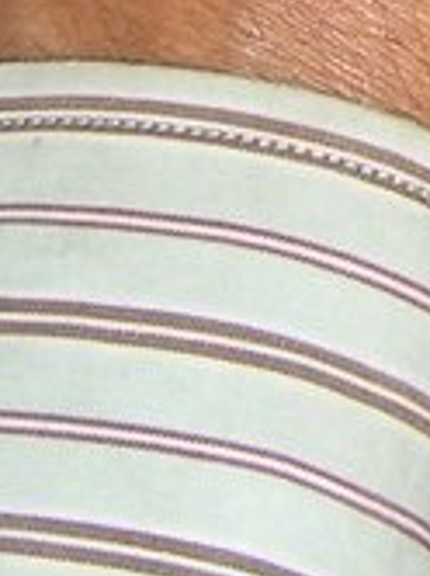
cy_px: -347
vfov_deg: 9.1
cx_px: 964
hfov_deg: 6.7
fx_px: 3487
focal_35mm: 210
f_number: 2.9
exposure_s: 1/60.1
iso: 50
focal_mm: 5.7
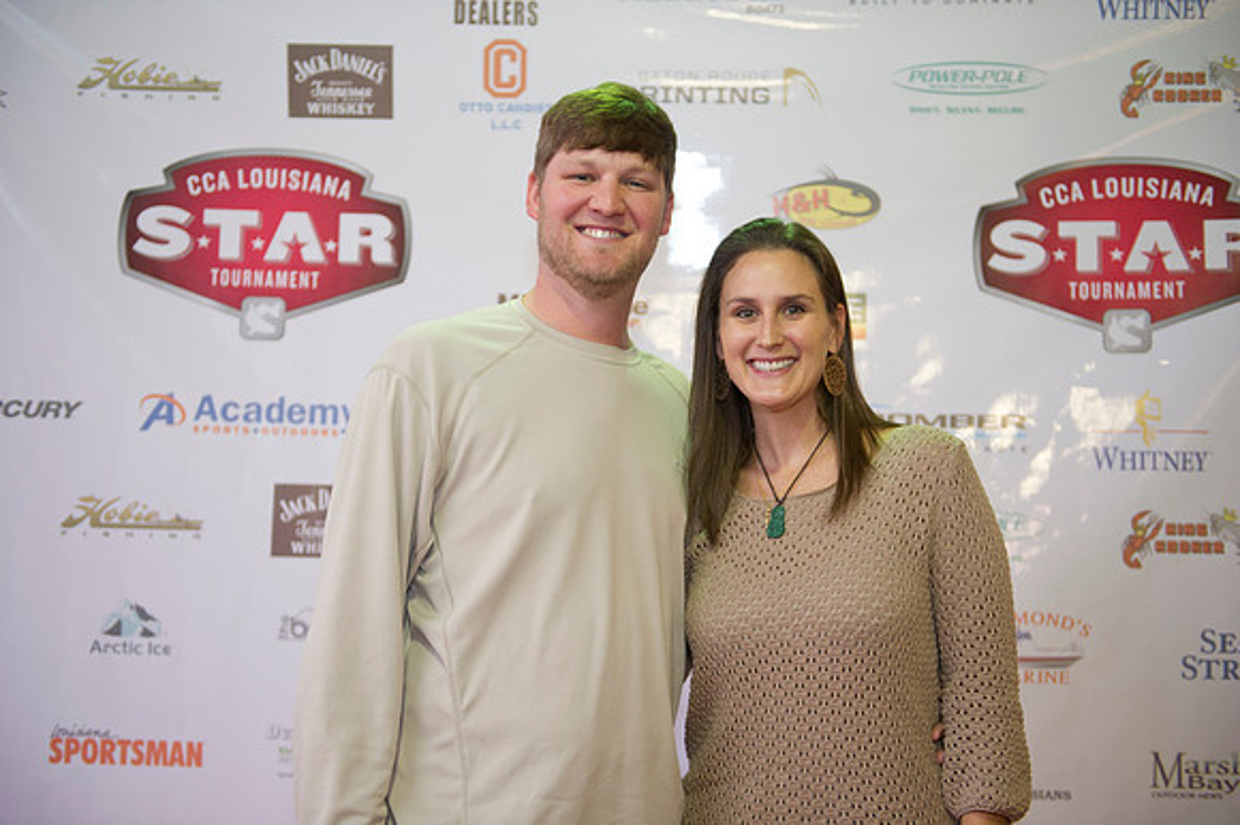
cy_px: 412
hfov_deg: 43.6
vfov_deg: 29.8
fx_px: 1549
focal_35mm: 45
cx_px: 620
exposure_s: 1/80
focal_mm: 45
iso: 1000
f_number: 2.8
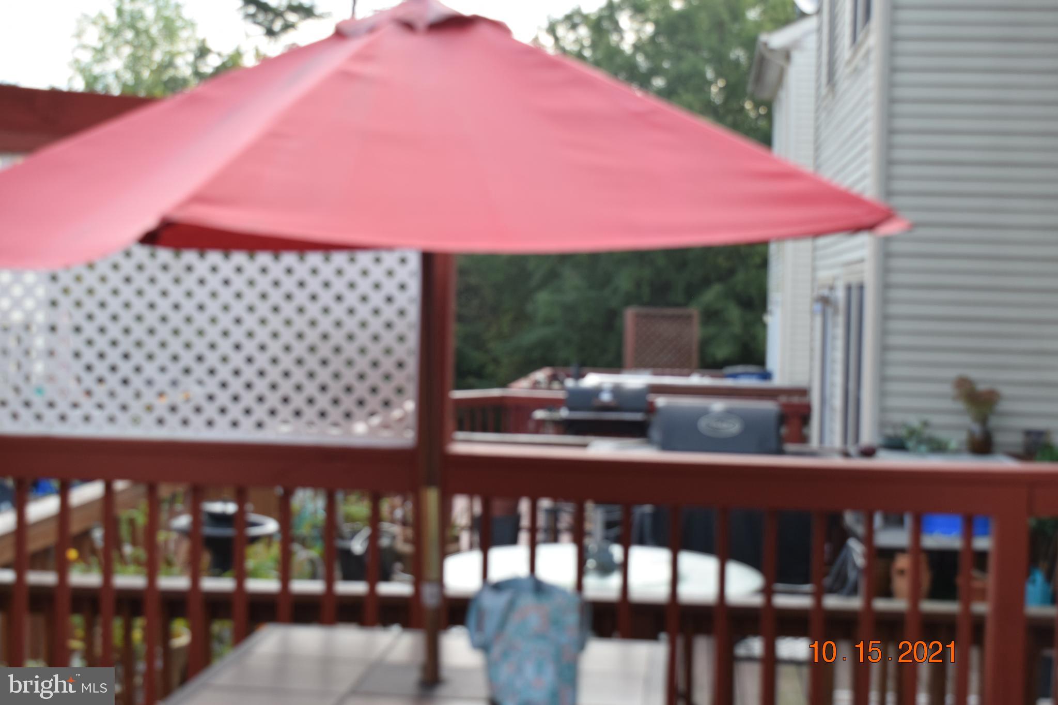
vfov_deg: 25.7
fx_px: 1543
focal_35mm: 52
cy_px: 352
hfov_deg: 37.9
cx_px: 529
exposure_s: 1/160
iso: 400
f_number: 6.3
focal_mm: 35
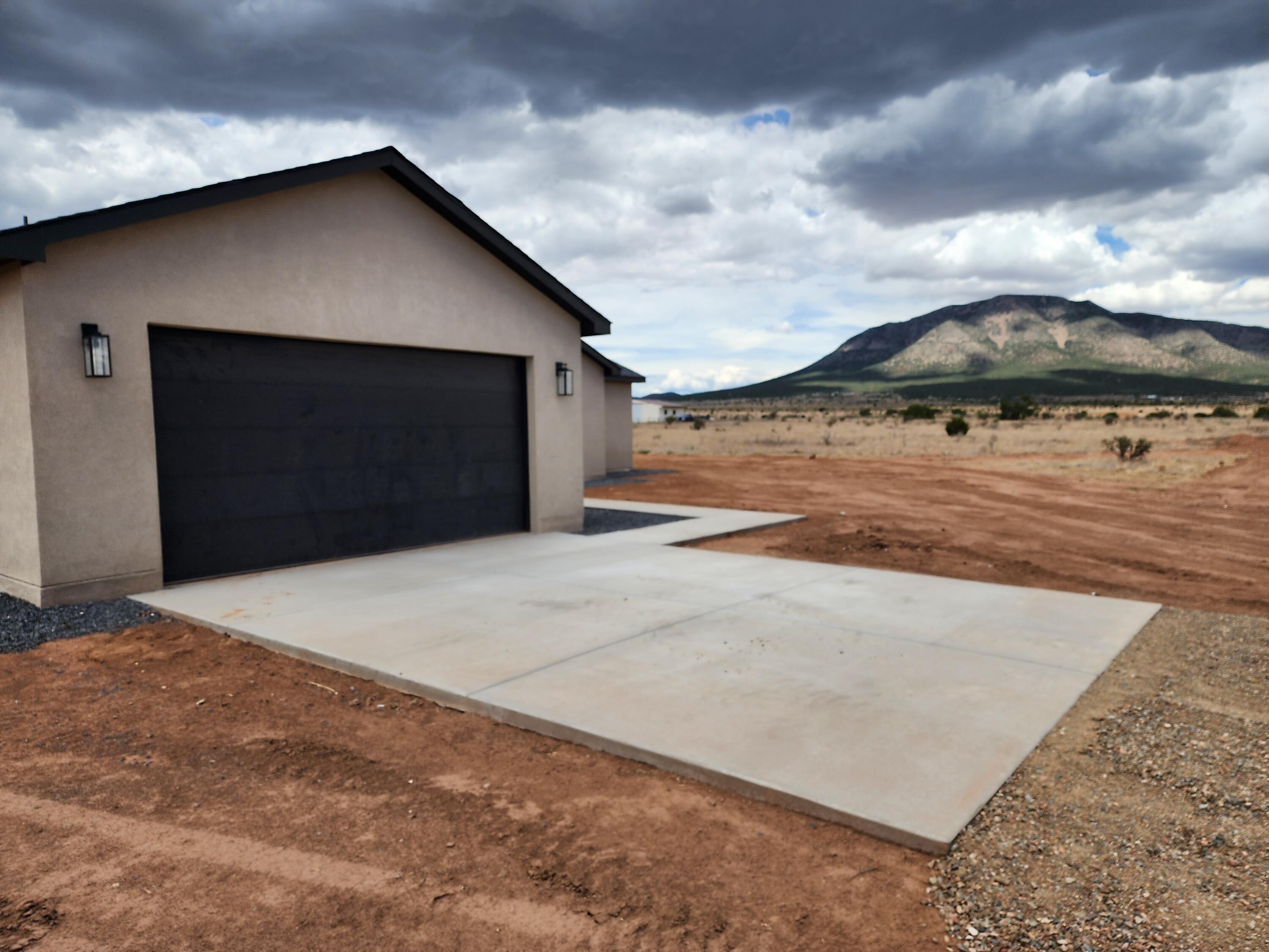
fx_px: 843
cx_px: 634
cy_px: 476
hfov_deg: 73.9
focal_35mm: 23
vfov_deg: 58.9
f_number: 1.8
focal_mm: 6.4
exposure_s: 1/1058
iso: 12
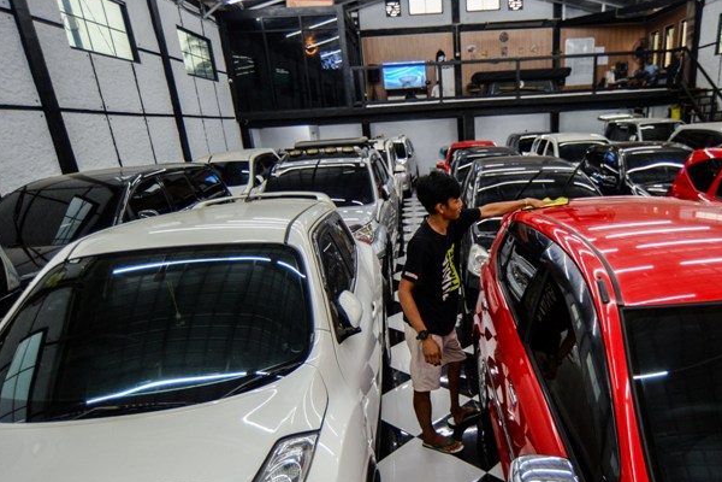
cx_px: 436
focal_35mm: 24
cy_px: 304
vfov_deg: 52.5
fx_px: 481
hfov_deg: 72.9
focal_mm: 18
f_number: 3.5
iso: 1000
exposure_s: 1/160
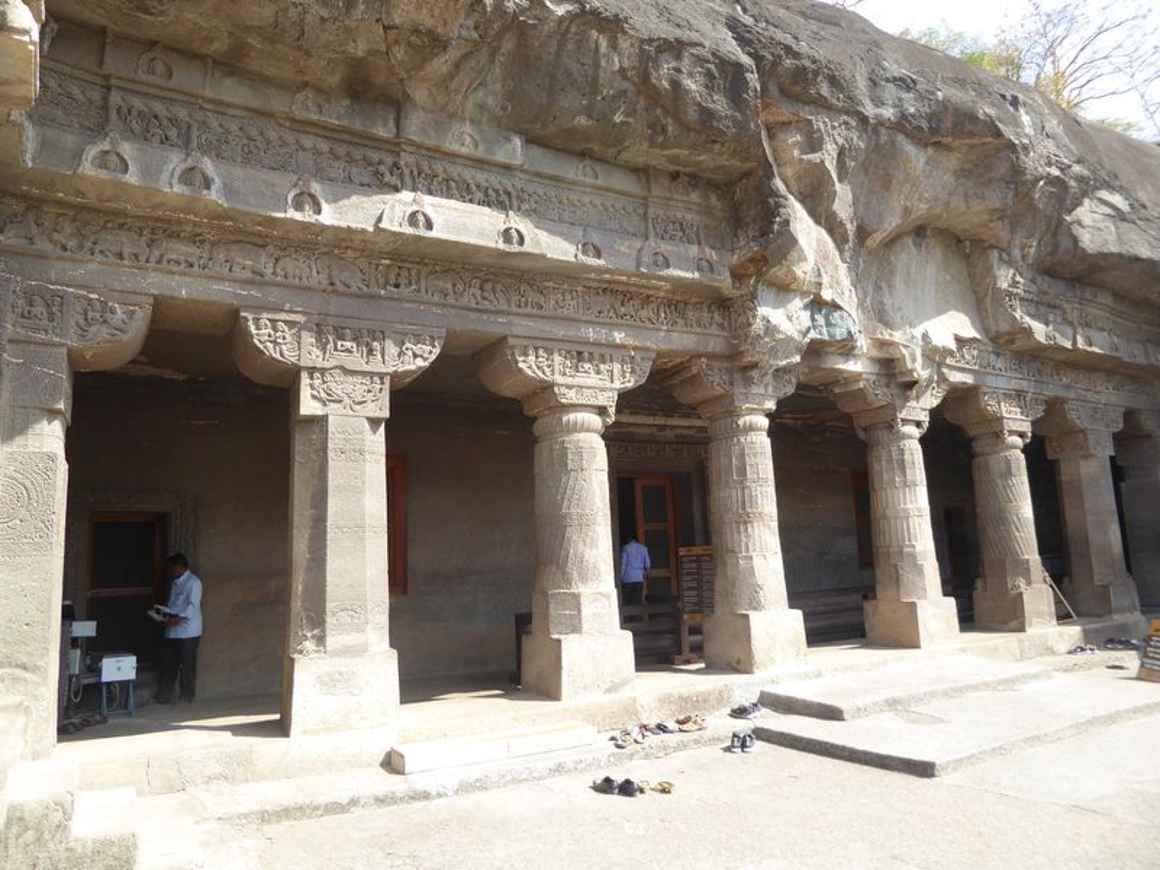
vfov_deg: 56.8
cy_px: 435
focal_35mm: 24
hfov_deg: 71.6
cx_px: 580
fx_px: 804
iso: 80
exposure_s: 1/250
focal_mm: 4.3
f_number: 3.3
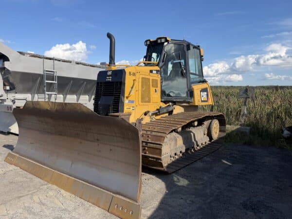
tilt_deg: -5.5
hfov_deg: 71.6
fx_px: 202
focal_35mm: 24
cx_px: 146
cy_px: 110
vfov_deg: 56.8
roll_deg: -0.7
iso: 80
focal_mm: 6.76
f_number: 1.78
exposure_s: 1/3759
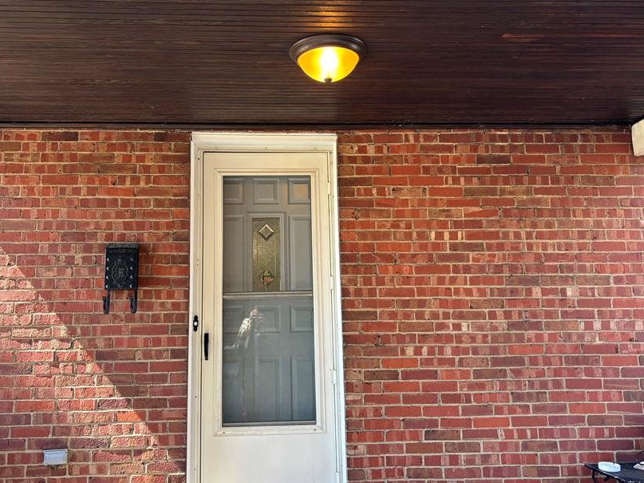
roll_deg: +0.0
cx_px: 288
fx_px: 614
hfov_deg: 55.2
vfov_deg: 42.9
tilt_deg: +9.9
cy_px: 220
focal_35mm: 33
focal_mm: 5.96
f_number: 1.6
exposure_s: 1/121
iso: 100
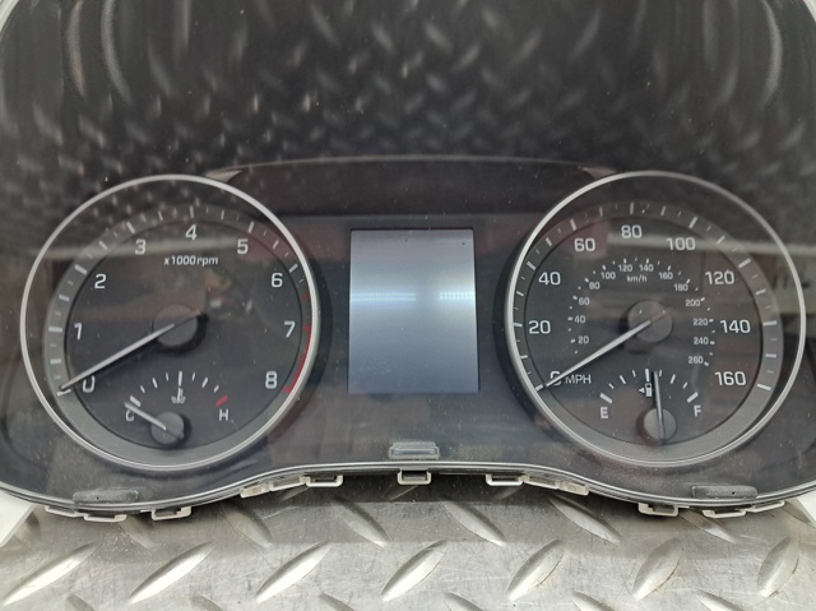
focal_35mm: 27
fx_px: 636
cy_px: 306
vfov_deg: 51.3
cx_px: 408
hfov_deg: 65.4
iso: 400
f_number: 1.8
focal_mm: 4
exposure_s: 1/60
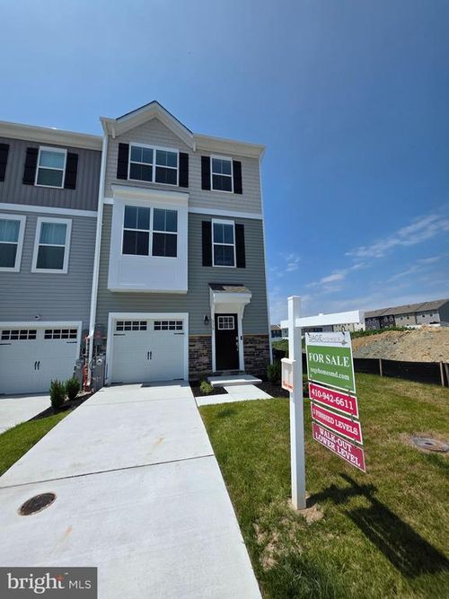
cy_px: 300
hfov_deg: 89.9
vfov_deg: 106.2
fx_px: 225
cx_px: 224
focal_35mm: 13
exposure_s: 1/4037
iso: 40
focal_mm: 2.2
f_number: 1.9
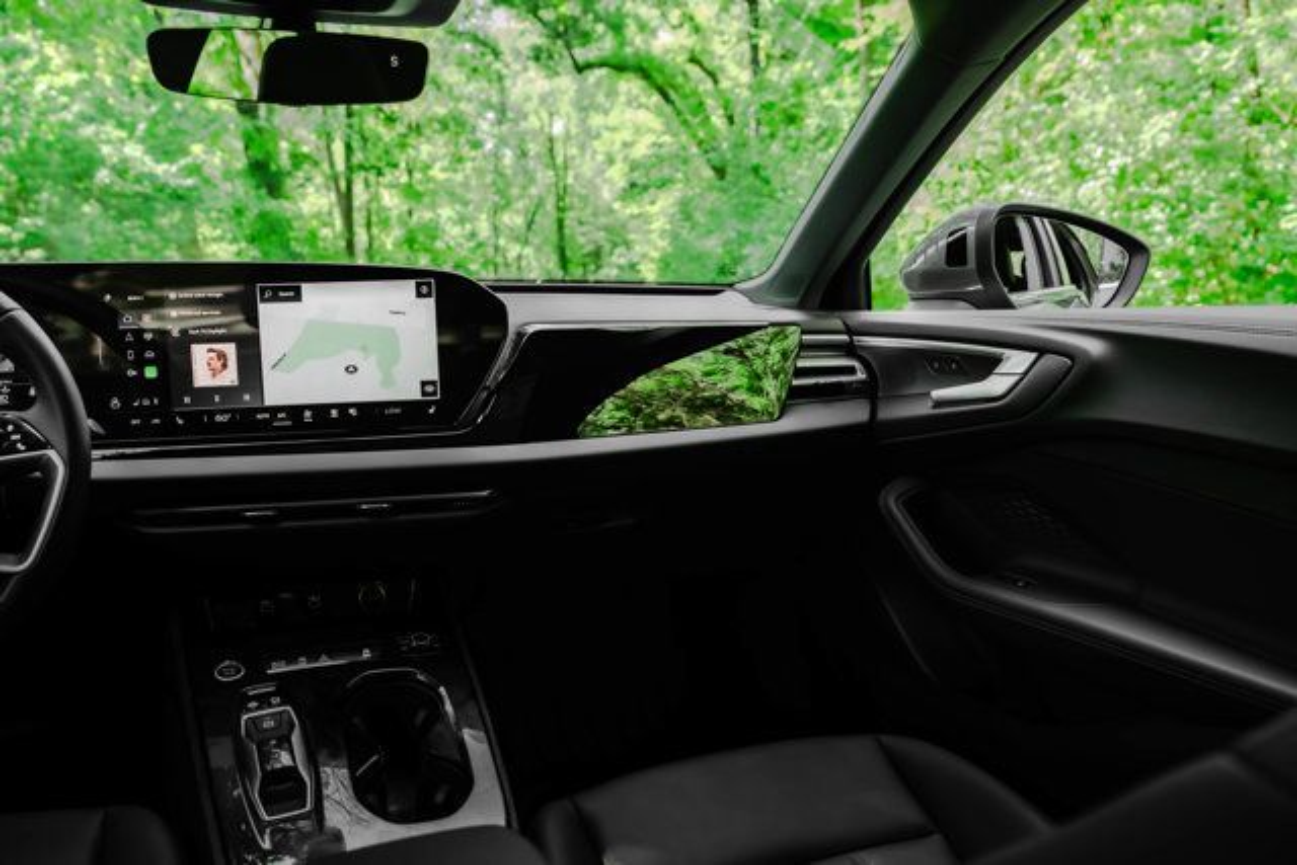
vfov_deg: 46.0
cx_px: 598
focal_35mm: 28
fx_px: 1020
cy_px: 426
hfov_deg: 64.8
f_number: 4
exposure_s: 1/200
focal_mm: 24
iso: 640
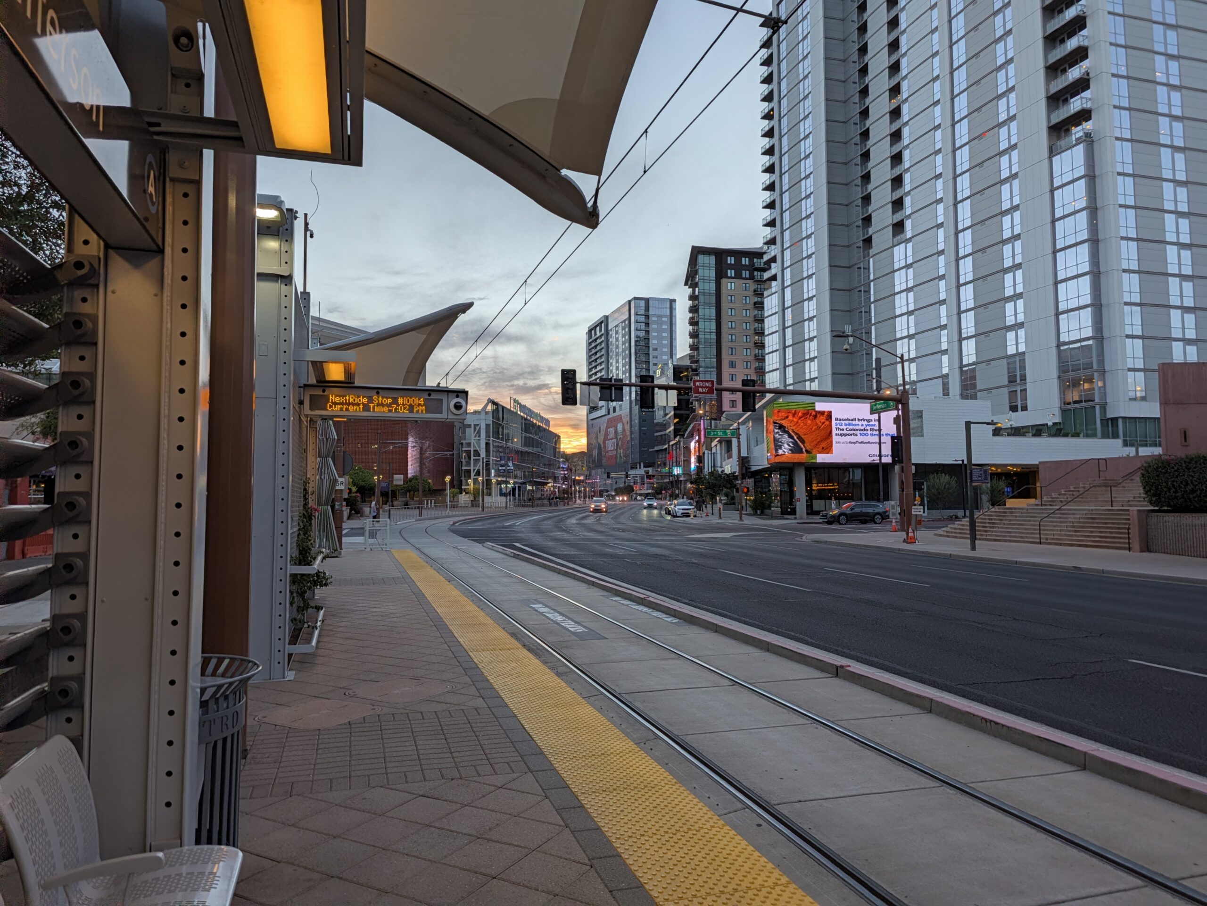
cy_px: 453
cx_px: 604
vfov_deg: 58.9
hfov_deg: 73.9
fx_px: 802
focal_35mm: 23
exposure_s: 1/114
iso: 22
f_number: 1.7
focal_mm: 5.28
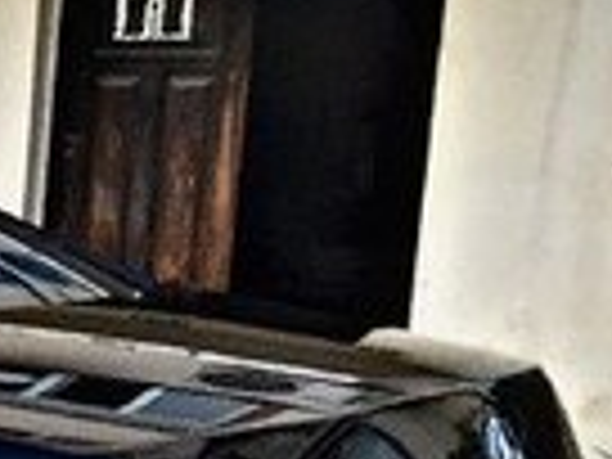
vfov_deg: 10.3
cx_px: -747
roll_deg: -1.0
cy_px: 583
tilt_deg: -7.1
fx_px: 2493
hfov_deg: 11.9
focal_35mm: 141
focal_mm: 4.15
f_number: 2.2
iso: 160
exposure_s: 1/33
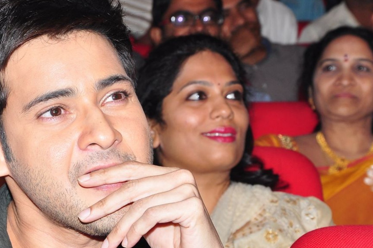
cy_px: 198
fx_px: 2018
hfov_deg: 10.5
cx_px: 96
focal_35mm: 195
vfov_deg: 7.0
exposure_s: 1/125
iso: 400
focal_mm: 70
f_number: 10
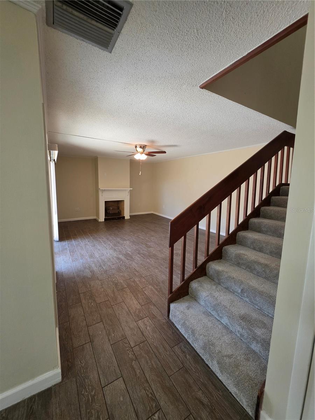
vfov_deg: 106.2
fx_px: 158
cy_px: 210
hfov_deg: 89.9
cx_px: 158
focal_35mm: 13
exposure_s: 1/120
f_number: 1.9
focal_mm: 2.2
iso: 200
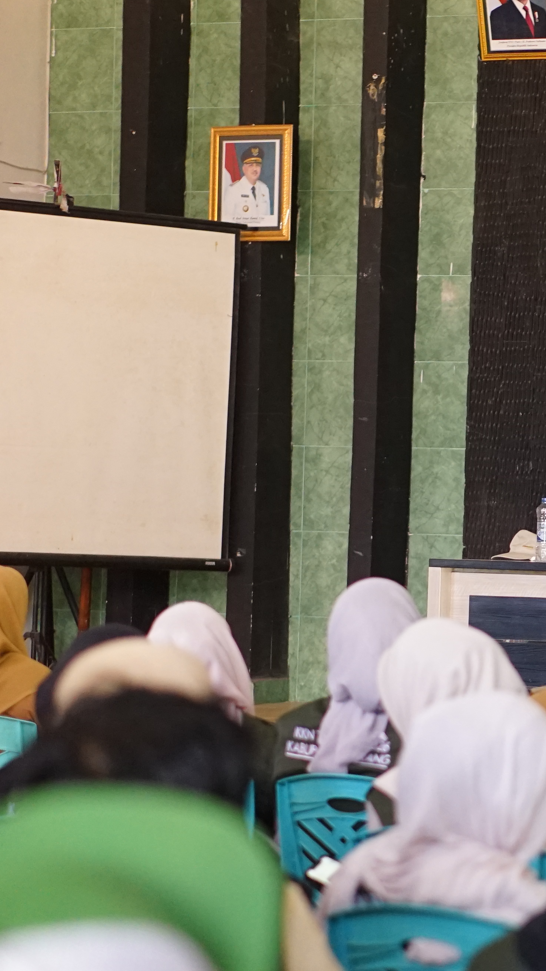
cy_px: 486
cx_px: 701
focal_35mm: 118
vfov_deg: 18.2
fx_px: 3038
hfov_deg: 10.1
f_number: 2
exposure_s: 1/160
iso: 2500
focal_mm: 50
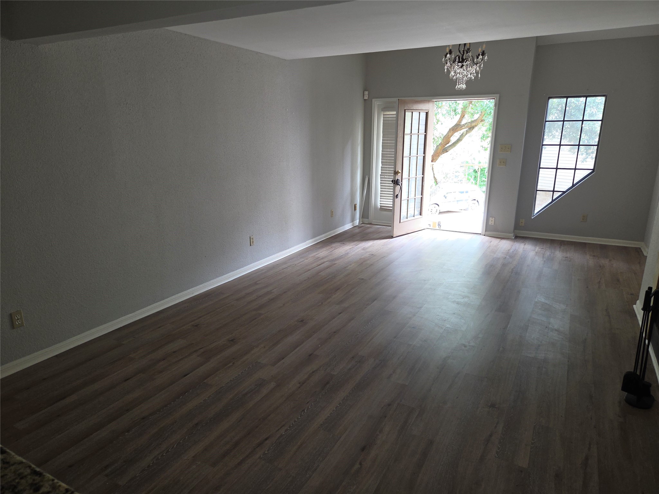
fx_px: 438
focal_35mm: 23
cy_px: 247
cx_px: 330
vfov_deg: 58.9
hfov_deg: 73.9
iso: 100
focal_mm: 5.4
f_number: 1.8
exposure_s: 1/24
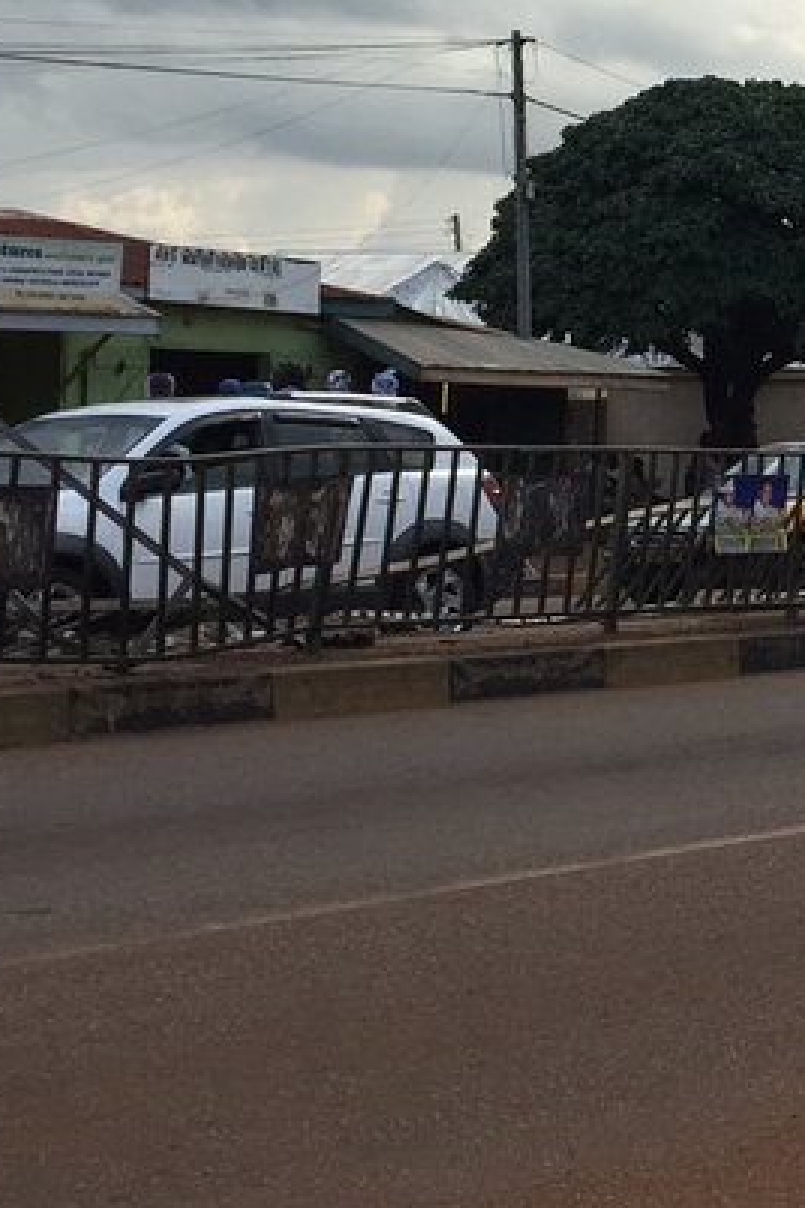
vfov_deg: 22.5
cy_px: 427
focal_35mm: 90
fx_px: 3019
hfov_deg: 13.8
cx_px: 1373
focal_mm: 4.15
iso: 32
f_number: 2.2
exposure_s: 1/1276
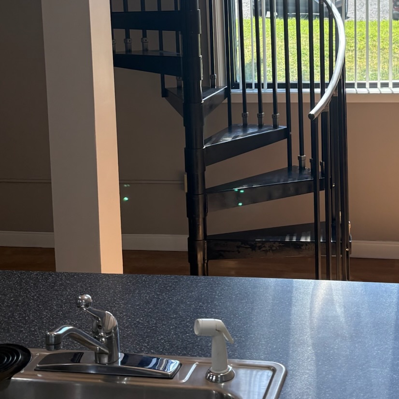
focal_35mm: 57
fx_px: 743
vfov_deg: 29.4
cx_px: 271
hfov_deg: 29.8
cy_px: 81
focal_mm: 5.96
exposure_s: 1/286
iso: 64
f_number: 1.6
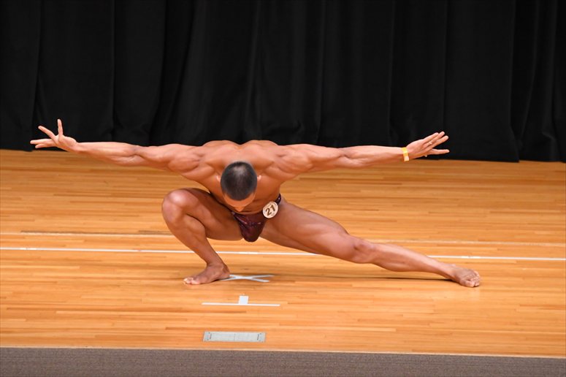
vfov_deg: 4.0
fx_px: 5422
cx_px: 283
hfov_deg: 6.0
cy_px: 188
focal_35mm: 345
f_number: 5.6
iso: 4000
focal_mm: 230
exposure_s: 1/400
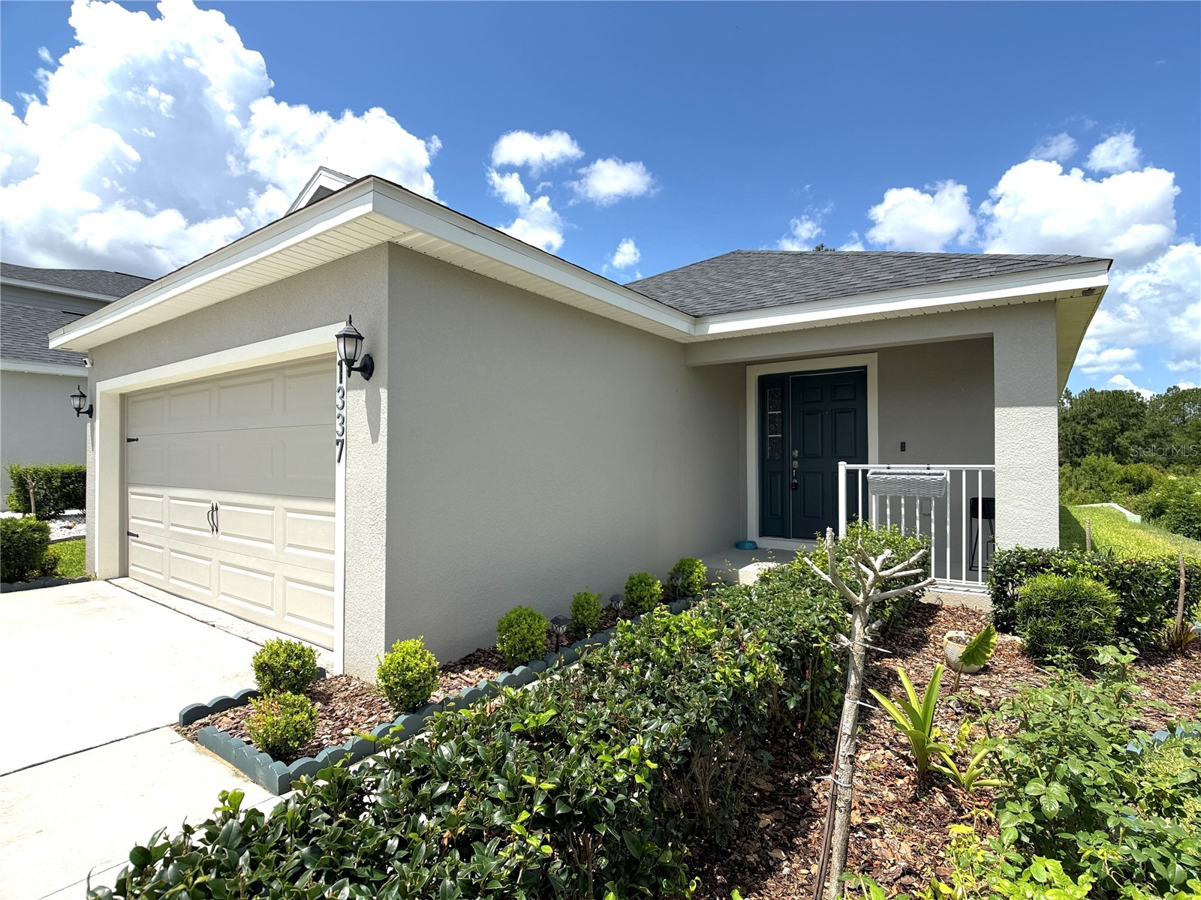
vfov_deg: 56.8
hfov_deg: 71.6
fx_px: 833
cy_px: 450
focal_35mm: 24
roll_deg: -0.4
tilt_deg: +1.7
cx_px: 600
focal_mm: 6.76
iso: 80
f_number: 1.78
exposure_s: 1/6173
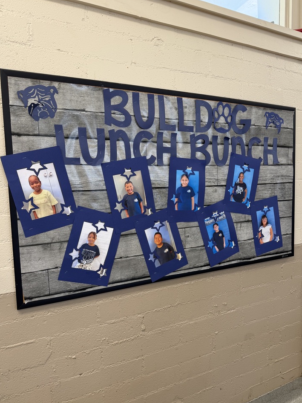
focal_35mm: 26
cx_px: 160
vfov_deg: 67.2
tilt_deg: -5.7
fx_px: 302
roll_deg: +1.6
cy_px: 214
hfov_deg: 53.0
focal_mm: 6.76
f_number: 1.78
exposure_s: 1/100
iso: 100
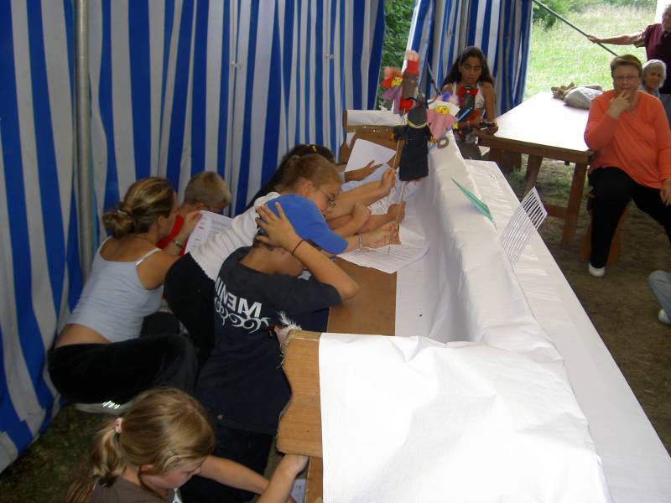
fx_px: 756
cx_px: 336
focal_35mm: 39
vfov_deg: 36.8
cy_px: 252
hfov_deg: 47.9
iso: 100
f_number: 2.8
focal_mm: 8
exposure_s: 1/60
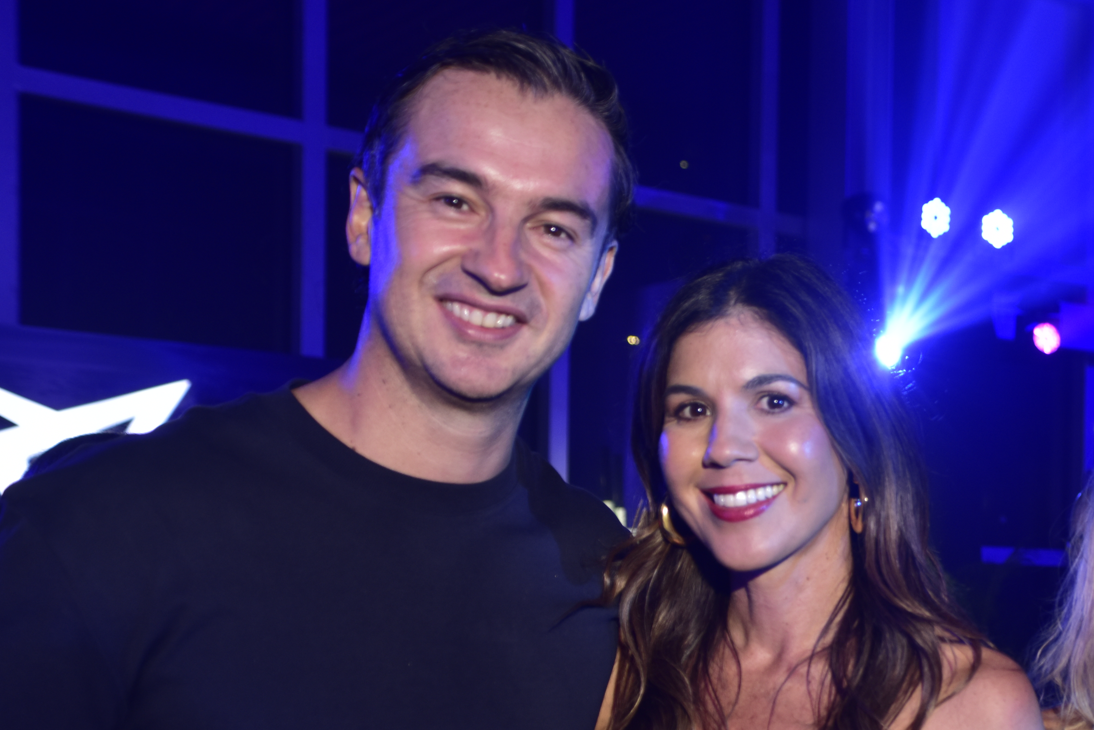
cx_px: 956
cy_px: 609
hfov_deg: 29.4
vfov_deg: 20.3
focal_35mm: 66
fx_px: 2006
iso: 320
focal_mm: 36
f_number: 3.5
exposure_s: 1/100
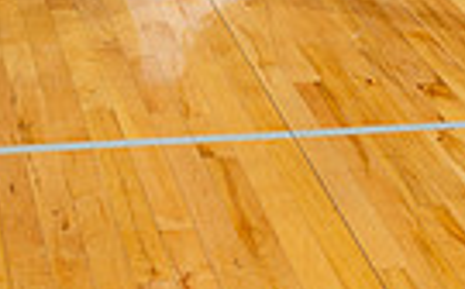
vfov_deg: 9.5
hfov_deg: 17.5
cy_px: -454
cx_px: 203
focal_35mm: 119
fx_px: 1506
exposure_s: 1/250
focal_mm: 35
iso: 400
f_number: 5.6
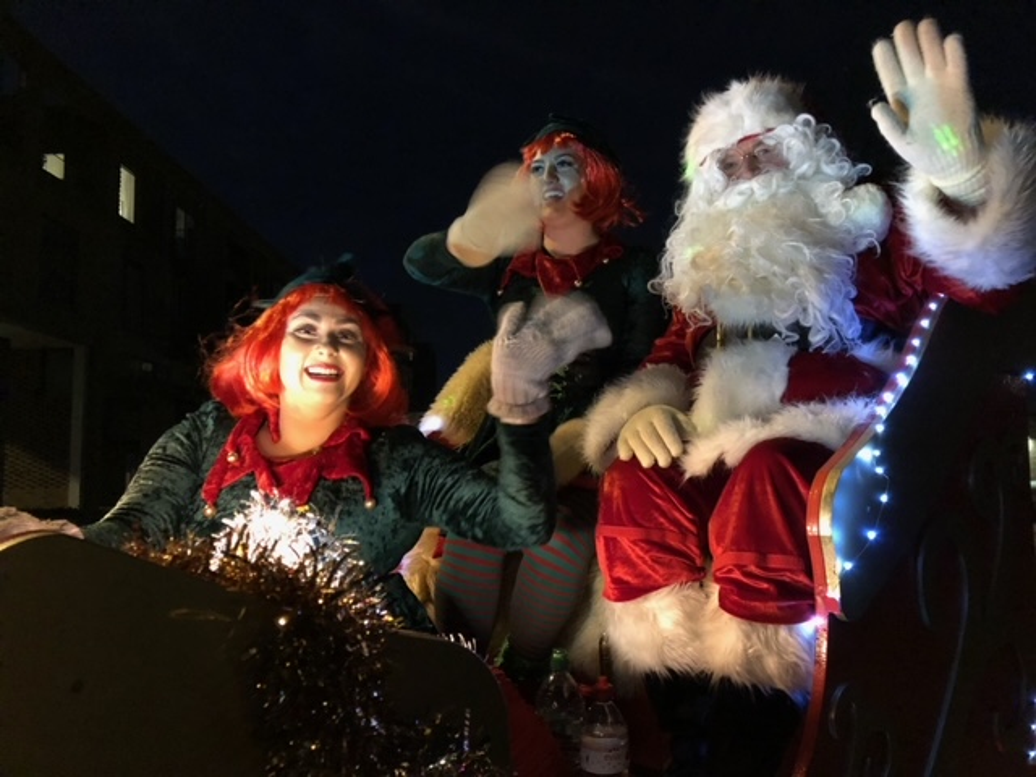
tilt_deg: +7.2
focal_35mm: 28
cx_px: 518
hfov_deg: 63.4
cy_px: 388
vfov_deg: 49.7
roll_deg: +1.8
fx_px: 838
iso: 640
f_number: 1.8
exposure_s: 1/23
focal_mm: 4
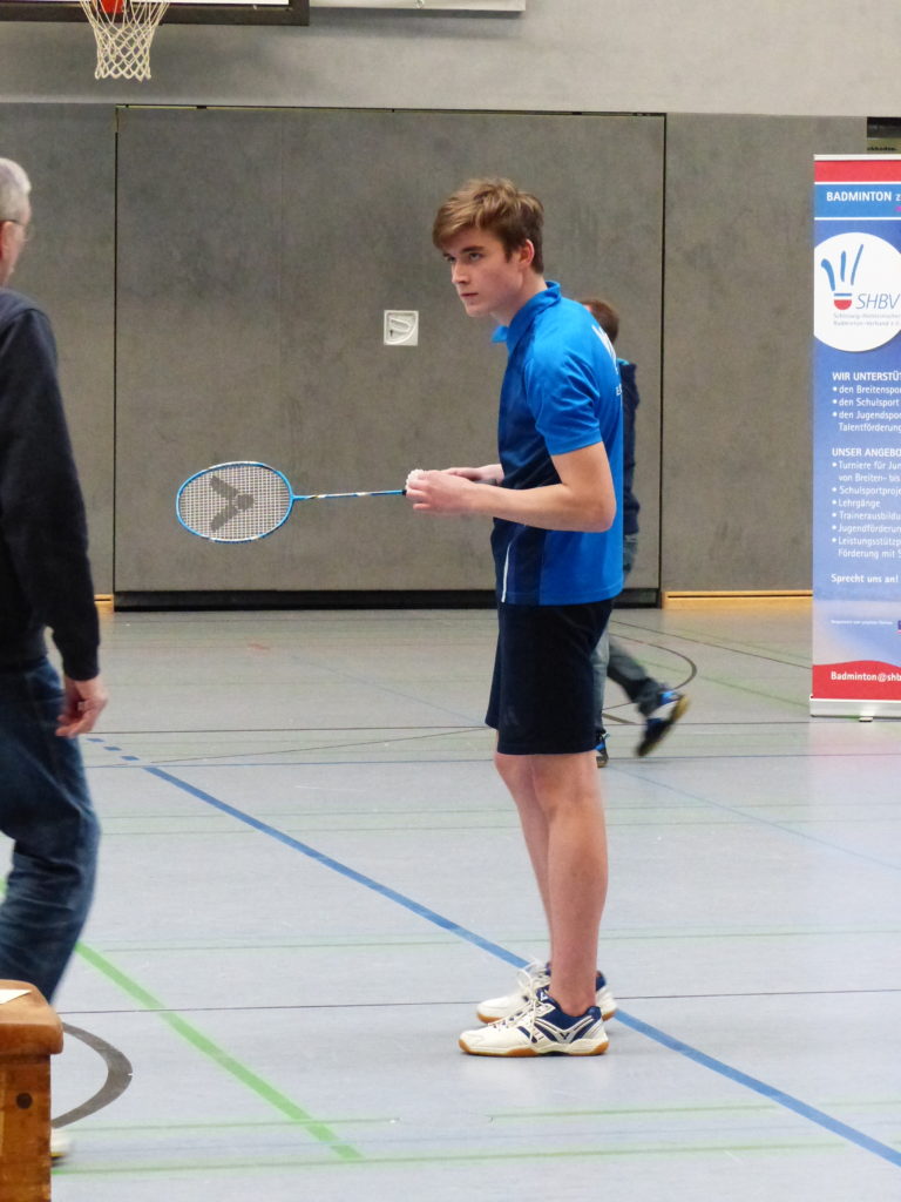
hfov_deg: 10.1
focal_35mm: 147
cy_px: 601
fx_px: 5102
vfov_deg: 13.4
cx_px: 450
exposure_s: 1/125
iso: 1600
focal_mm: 26.5
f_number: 4
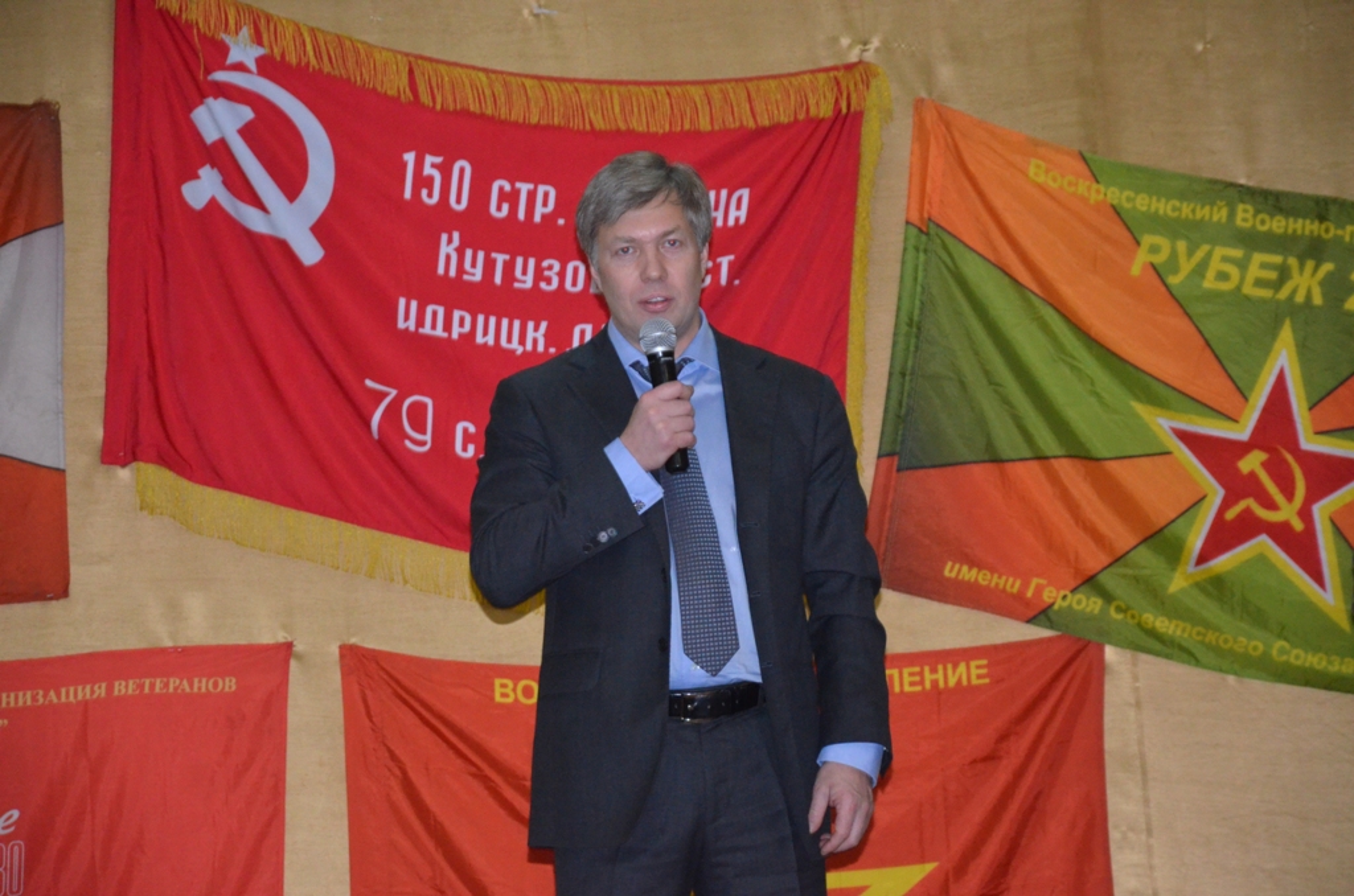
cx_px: 677
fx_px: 5911
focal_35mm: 158
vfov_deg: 8.7
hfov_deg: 13.1
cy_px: 448
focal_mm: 105
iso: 3200
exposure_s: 1/60
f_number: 5.6
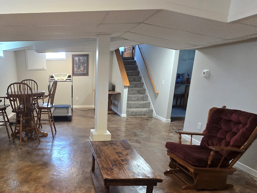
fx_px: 171
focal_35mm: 23
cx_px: 61
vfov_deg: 57.6
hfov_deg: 68.6
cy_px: 129
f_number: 2.2
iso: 320
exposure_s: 1/60
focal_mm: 2.2
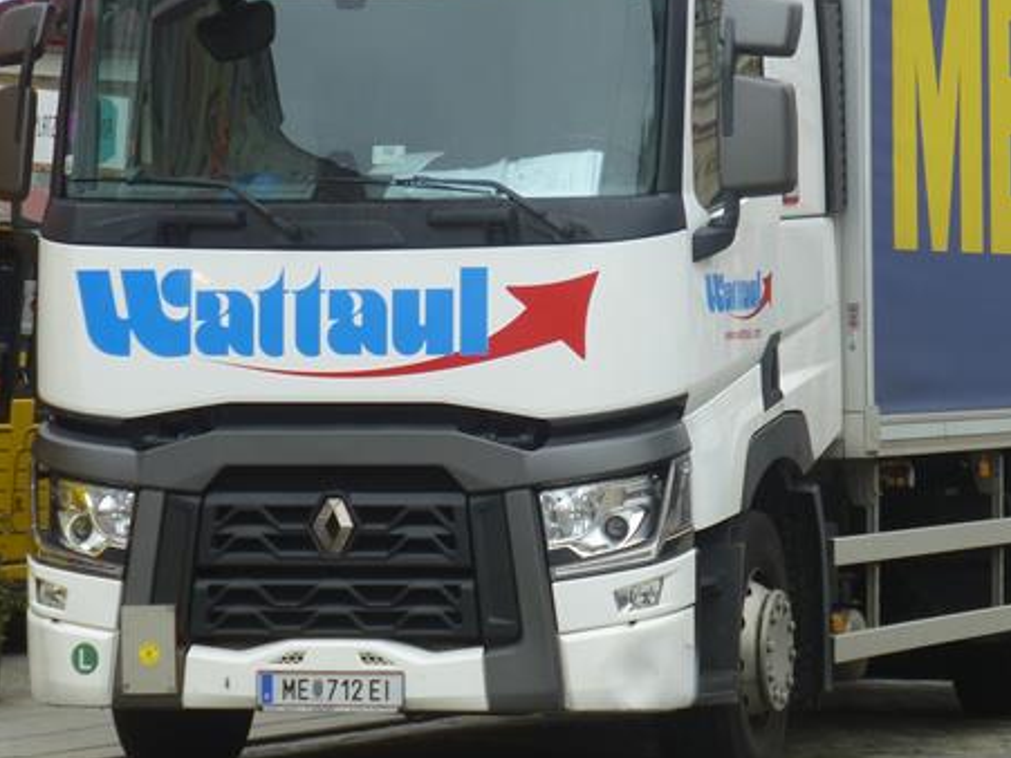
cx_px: 498
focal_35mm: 243
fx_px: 7095
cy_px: 218
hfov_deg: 8.2
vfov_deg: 6.1
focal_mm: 24.4
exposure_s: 1/80
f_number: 5.4
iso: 100
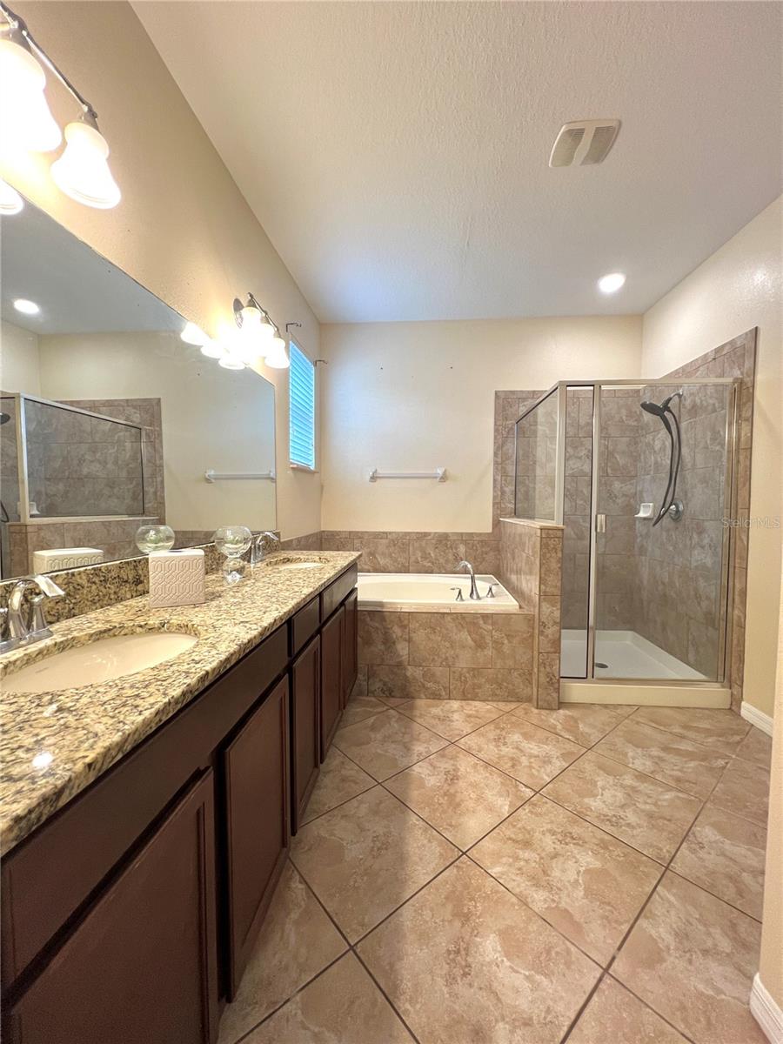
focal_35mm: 13
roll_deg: +0.0
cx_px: 392
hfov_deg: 89.9
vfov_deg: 106.2
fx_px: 392
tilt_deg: -2.9
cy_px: 522
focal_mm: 1.57
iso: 200
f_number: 1.8
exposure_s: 1/120
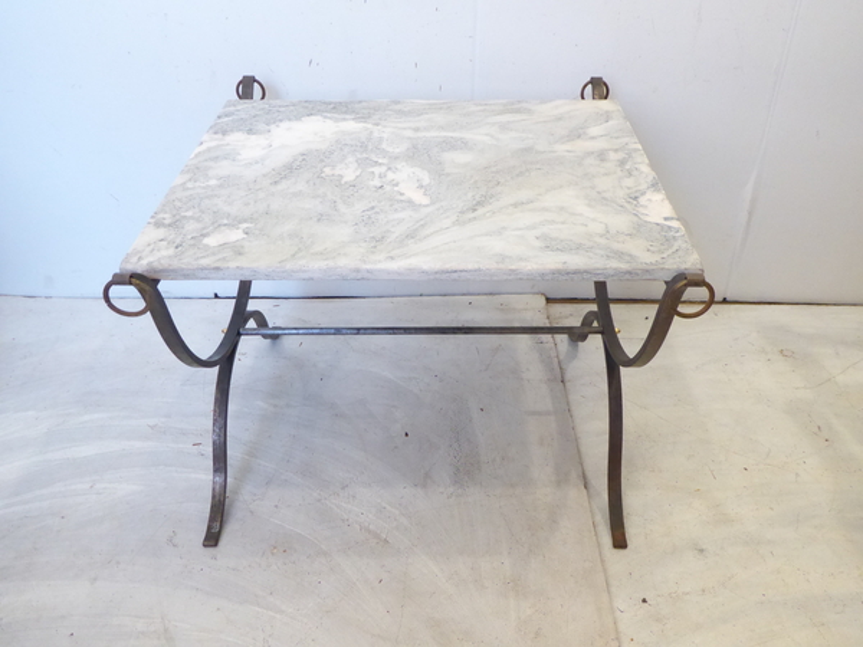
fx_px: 798
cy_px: 324
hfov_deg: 56.8
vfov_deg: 44.2
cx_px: 432
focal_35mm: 32
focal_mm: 5.4
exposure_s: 1/50
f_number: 3.5
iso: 800
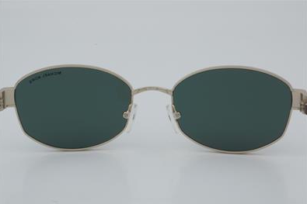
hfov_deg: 26.7
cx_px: 153
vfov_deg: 17.9
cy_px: 102
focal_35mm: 76
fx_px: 648
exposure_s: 1/4
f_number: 32
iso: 100
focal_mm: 50
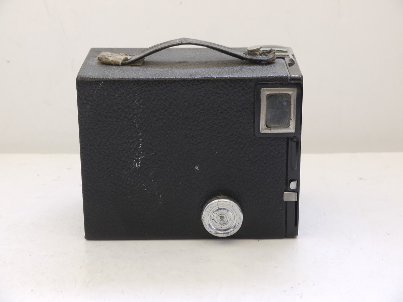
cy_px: 151
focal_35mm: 84
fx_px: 978
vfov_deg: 17.6
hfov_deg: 23.3
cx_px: 202
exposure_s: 1/6
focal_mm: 42
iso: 400
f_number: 10
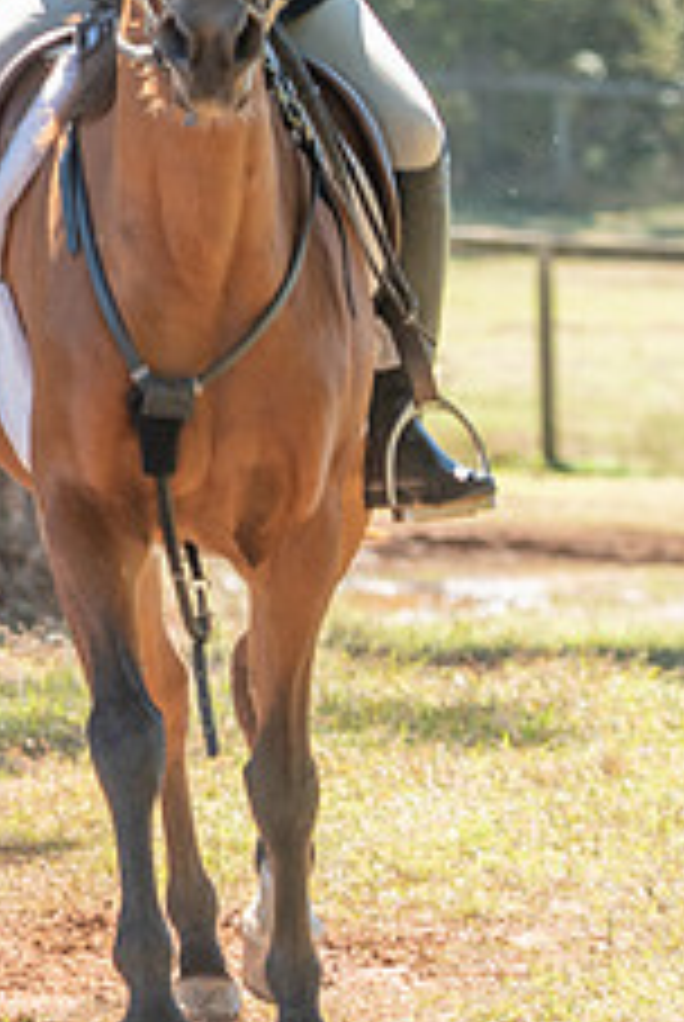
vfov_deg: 5.2
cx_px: -673
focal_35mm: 392
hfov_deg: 3.5
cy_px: 127
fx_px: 11137
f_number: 4
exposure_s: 1/320
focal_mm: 102
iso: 280
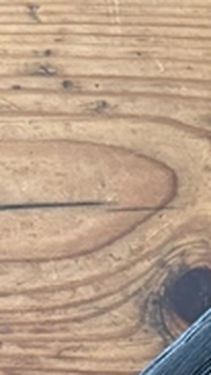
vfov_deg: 15.4
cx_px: 424
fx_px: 1253
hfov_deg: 9.0
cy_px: 605
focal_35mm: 126
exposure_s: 1/38
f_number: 1.78
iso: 1000
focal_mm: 6.76
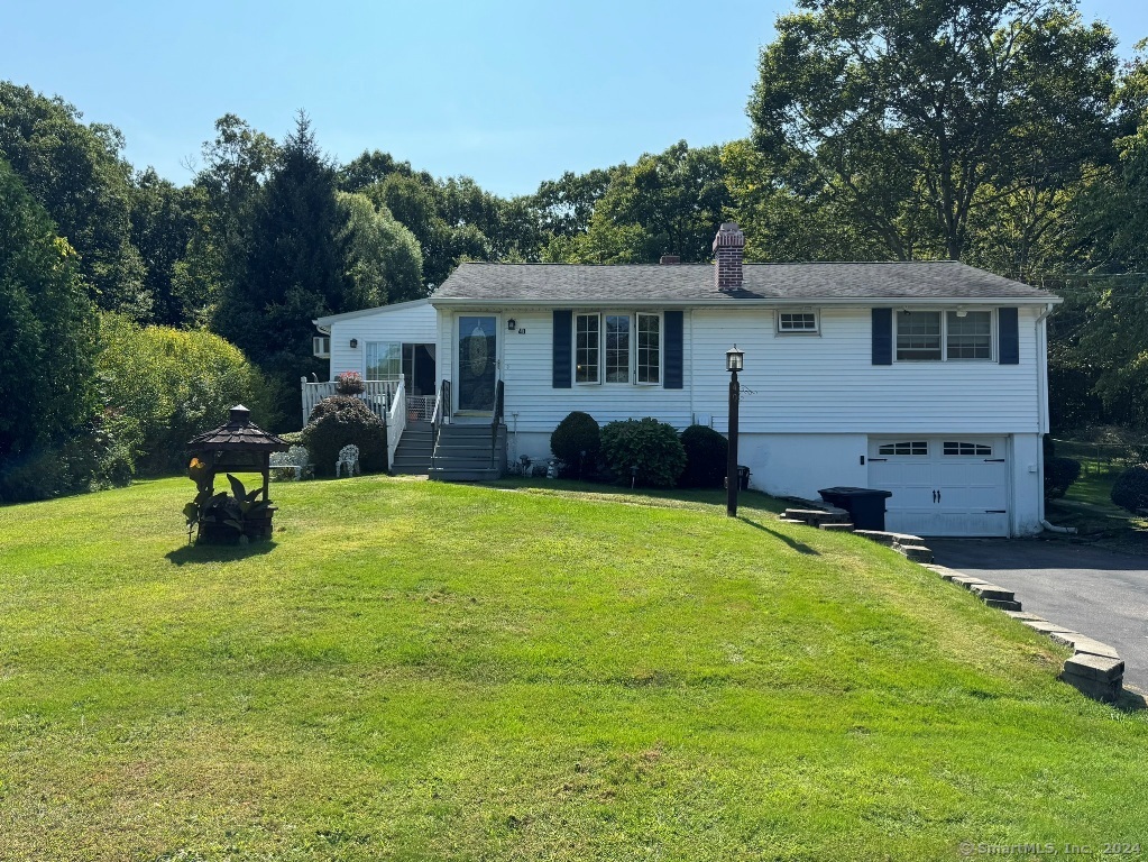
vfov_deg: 56.8
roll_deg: -1.7
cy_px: 431
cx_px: 574
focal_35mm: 24
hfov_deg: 71.6
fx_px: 796
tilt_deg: +0.4
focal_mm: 6.76
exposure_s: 1/2710
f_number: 1.78
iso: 80
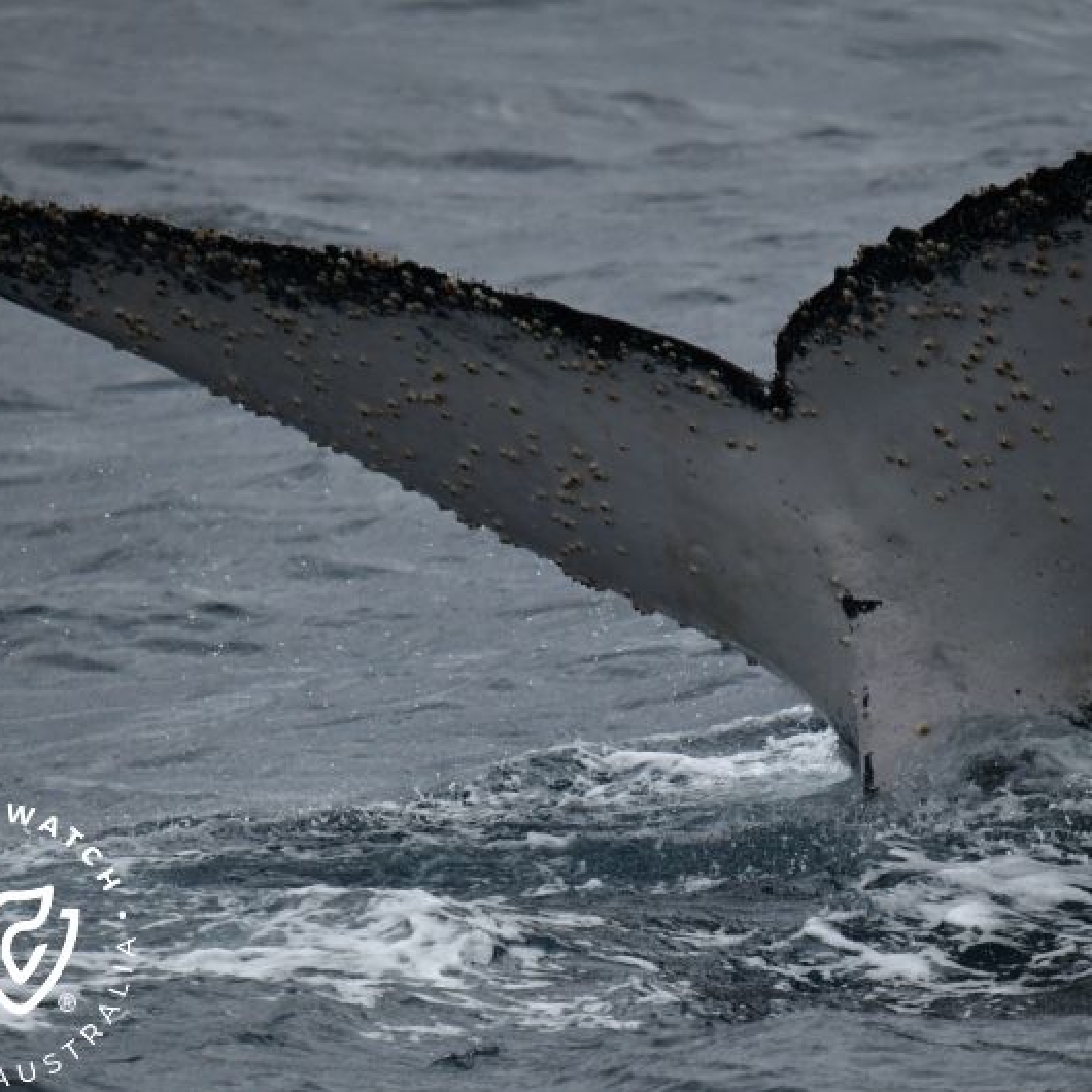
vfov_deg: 2.7
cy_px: 547
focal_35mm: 641
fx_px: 22878
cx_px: 663
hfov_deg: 2.7
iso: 1800
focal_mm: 500
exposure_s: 1/8000
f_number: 6.3
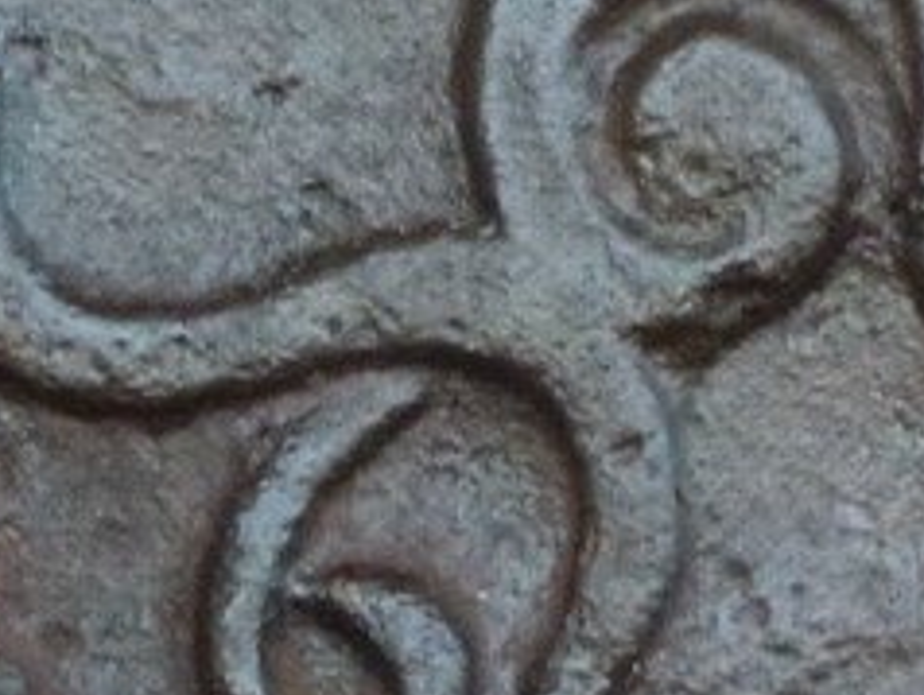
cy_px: 808
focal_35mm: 916
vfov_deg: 1.6
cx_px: 971
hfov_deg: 2.2
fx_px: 24475
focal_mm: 32.6
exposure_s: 1/40
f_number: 5.4
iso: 400
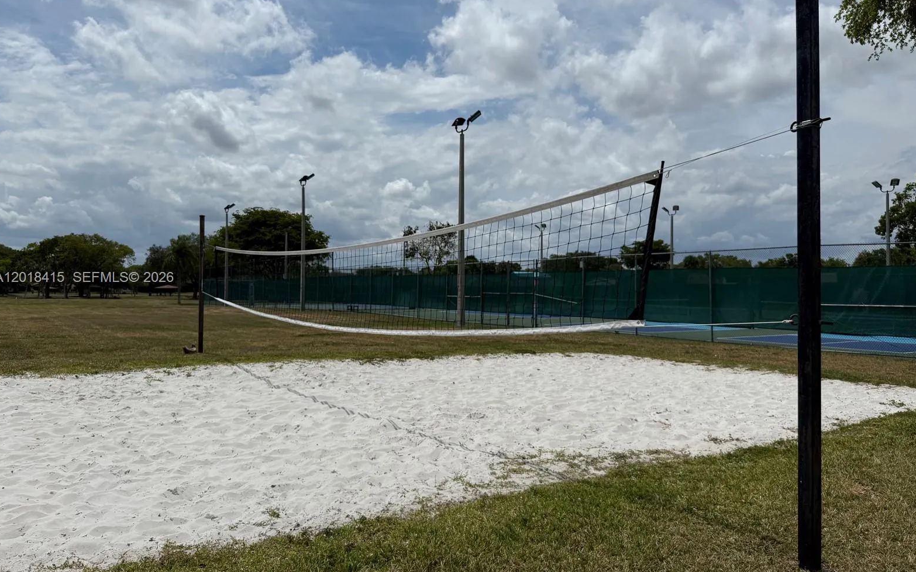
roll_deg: -0.4
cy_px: 278
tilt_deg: +2.3
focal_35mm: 26
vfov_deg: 47.6
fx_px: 649
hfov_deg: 70.4
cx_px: 460
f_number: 1.78
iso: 50
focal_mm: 6.76
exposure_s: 1/14286
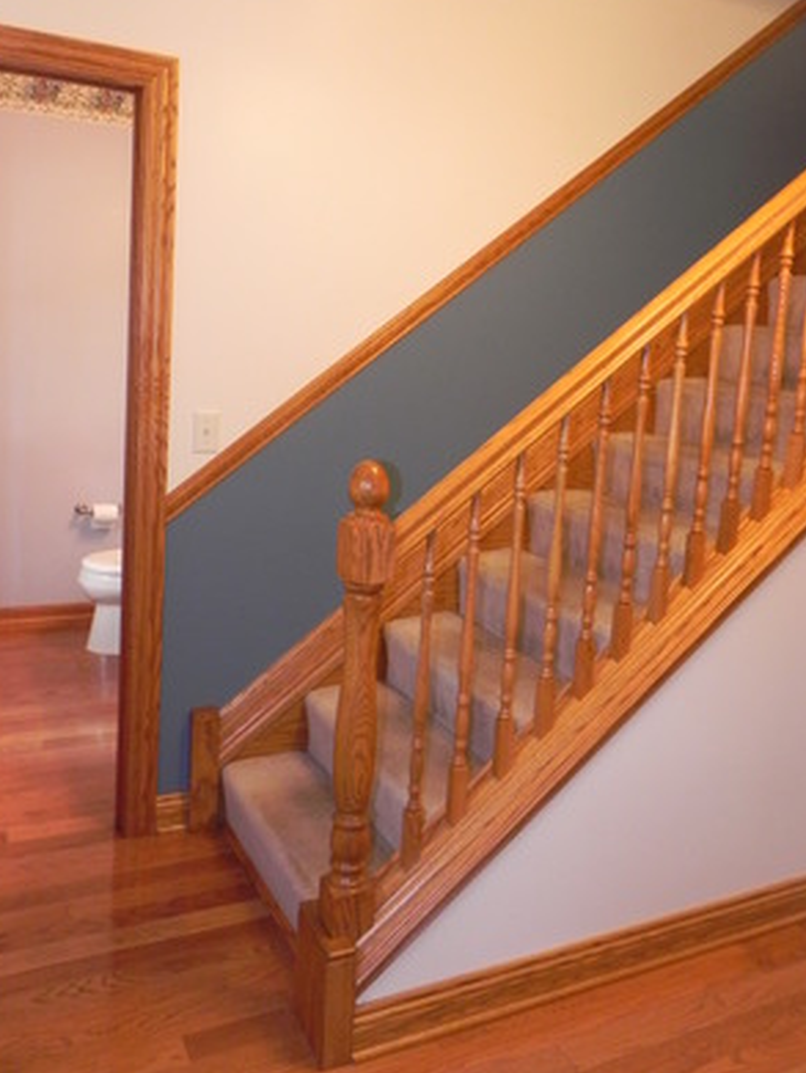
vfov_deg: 56.5
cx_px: 476
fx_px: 992
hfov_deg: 44.0
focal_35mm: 32
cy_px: 443
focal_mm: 4.6
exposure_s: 1/26
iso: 400
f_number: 2.8
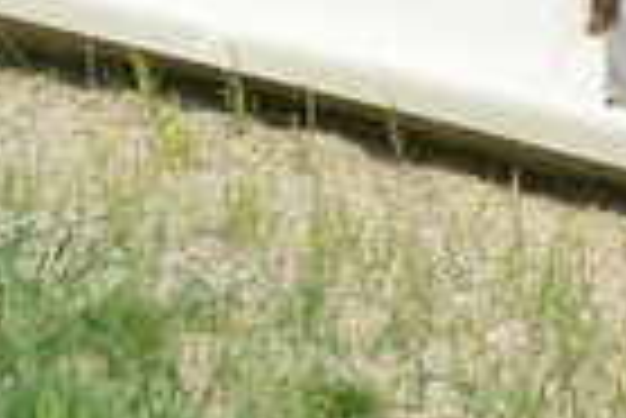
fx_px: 9748
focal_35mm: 560
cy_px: 200
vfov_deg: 2.5
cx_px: 865
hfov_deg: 3.7
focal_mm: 195
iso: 180
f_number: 6.3
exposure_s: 1/640
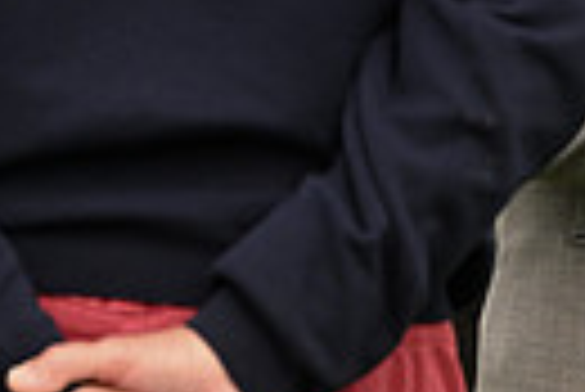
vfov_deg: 2.3
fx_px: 9793
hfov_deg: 3.4
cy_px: -439
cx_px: 855
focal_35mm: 602
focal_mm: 135
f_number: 5.6
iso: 640
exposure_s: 1/1000
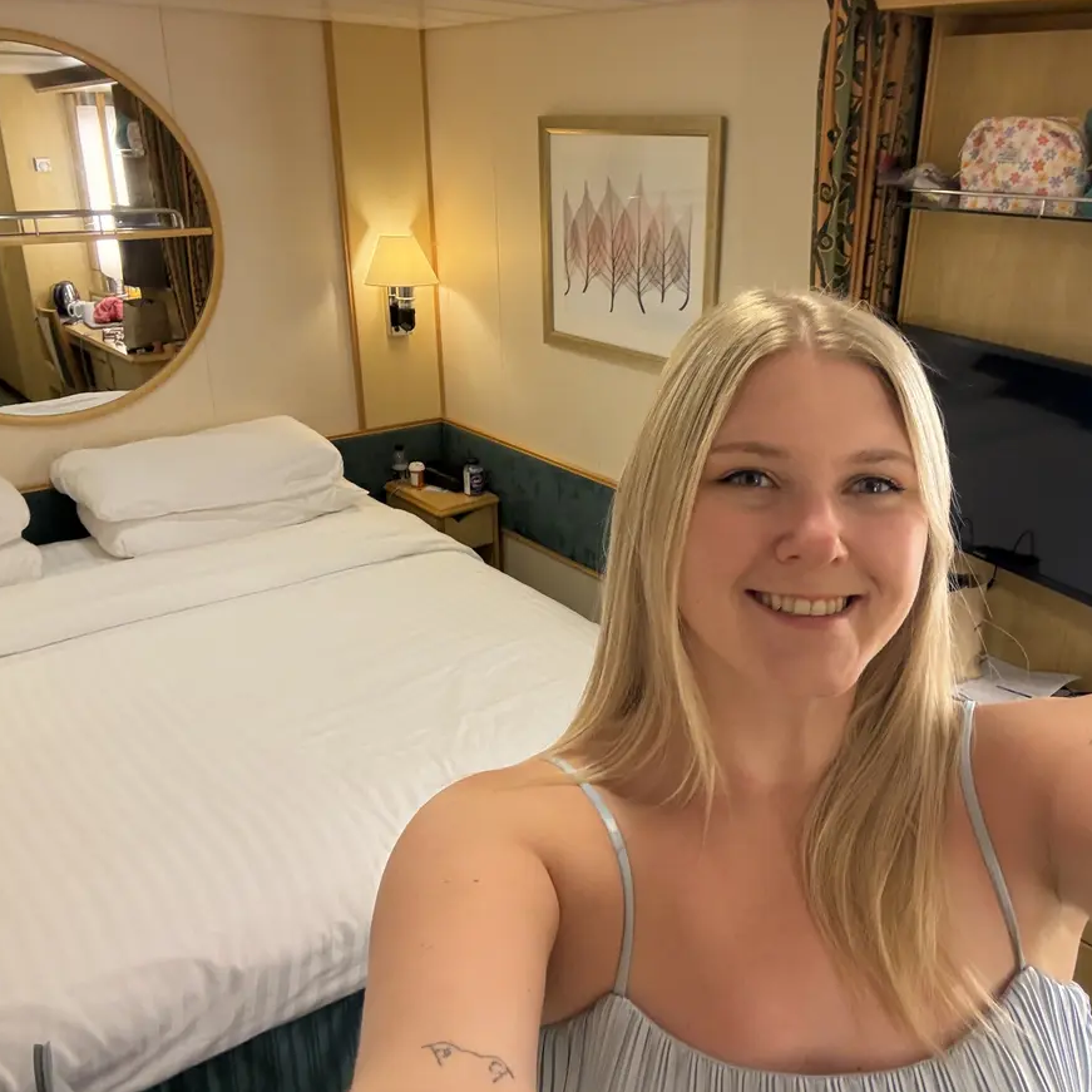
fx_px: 999
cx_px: 647
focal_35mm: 28
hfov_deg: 56.9
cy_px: 560
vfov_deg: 57.3
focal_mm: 2.69
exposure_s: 1/60
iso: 250
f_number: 1.9
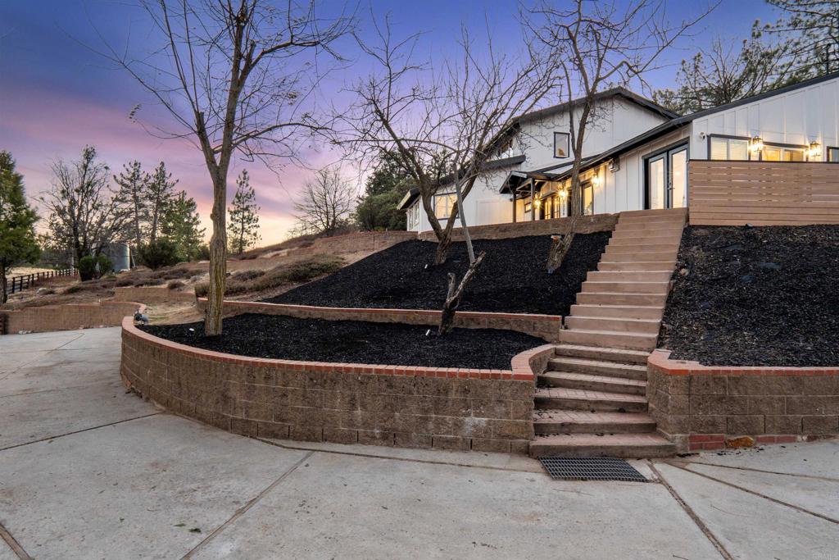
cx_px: 420
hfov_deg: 90.0
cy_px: 280
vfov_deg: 67.4
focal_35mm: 18
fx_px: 420
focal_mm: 12
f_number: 9
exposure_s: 1/3
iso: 250
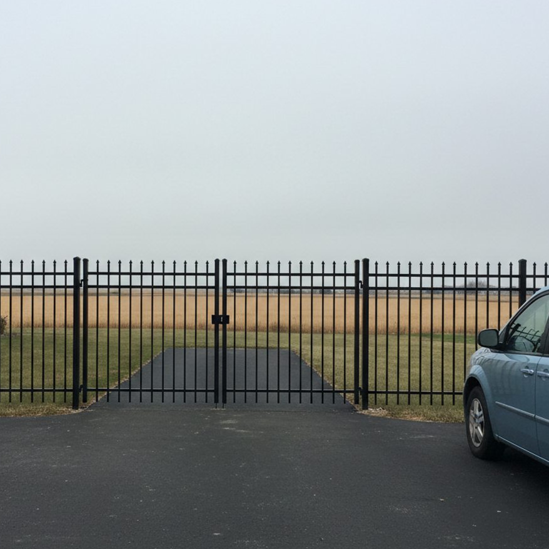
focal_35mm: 29
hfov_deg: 55.3
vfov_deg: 55.6
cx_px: 226
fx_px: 520
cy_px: 276
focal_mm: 6.8
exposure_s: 1/1795
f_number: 1.78
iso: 445
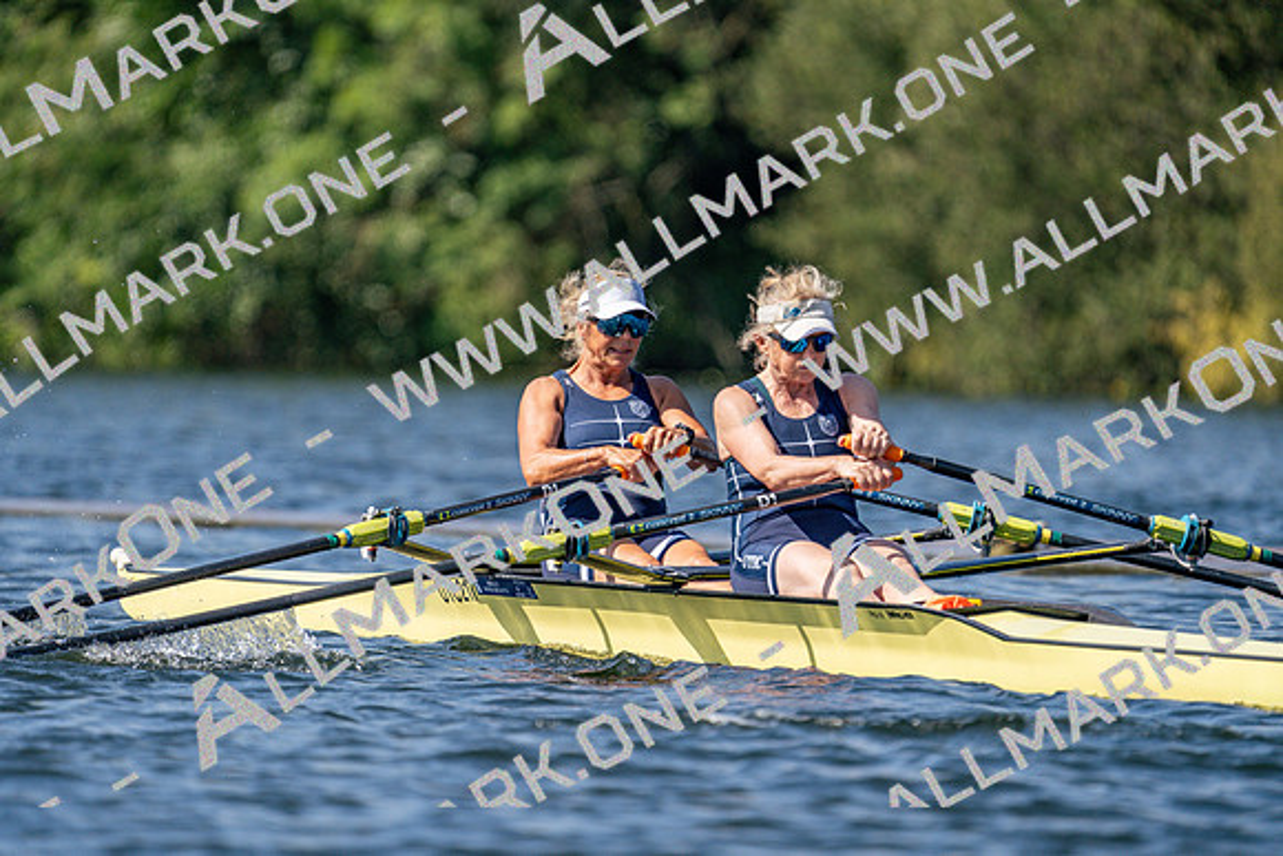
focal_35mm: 600
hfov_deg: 3.4
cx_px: 642
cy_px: 428
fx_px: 21387
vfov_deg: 2.3
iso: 320
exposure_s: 1/2000
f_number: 6.3
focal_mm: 600
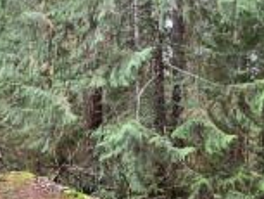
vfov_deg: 41.3
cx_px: 202
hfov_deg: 51.3
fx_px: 260
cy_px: 133
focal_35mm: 34
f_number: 2.2
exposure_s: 1/120
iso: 80
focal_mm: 2.2
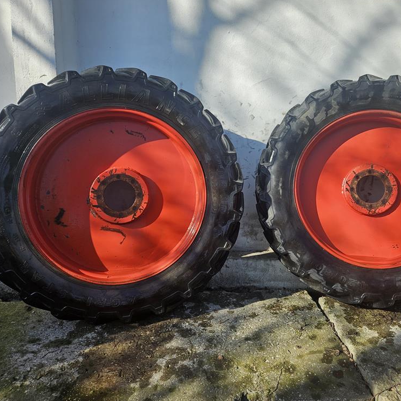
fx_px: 367
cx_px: 236
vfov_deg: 57.3
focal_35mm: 28
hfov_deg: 57.0
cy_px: 195
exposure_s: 1/871
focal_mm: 5.4
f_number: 1.8
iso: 25
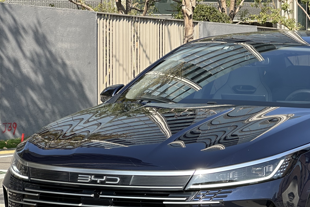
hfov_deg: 14.8
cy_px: 133
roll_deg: -0.1
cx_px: 235
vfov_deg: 9.9
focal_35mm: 138
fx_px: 1188
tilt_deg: -3.0
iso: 32
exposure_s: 1/346
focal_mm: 9
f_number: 2.8
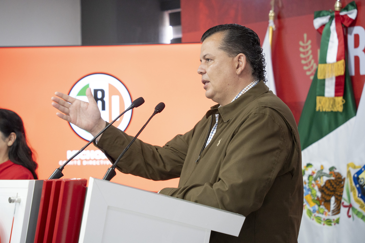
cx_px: 182
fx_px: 1156
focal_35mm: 114
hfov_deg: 17.9
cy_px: 122
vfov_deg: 12.0
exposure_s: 1/125
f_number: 5.6
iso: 4000
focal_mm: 114
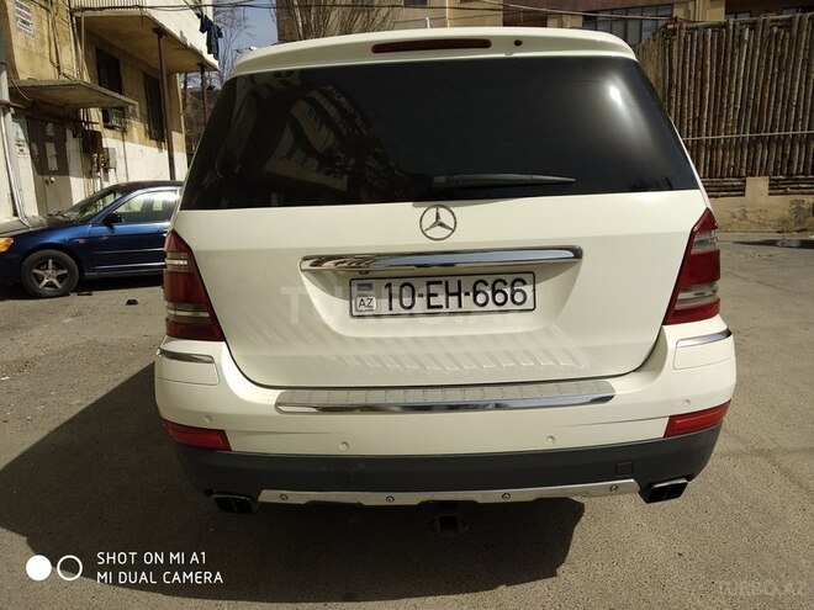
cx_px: 407
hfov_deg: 67.3
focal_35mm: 26
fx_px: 611
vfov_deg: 53.1
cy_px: 305
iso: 100
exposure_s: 1/1681
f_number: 2.2
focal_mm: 3.81
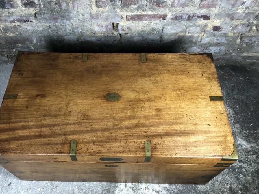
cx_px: 114
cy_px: 100
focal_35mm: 32
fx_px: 239
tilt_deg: -59.1
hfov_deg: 56.7
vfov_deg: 44.2
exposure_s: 1/17
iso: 64
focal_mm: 4
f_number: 1.8
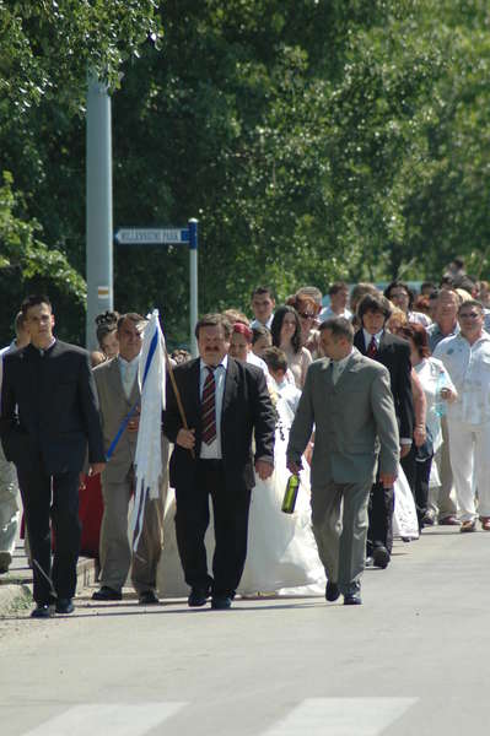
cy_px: 368
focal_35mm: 450
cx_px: 245
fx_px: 9203
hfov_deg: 3.0
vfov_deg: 4.6
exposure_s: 1/750
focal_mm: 300
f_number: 6.7
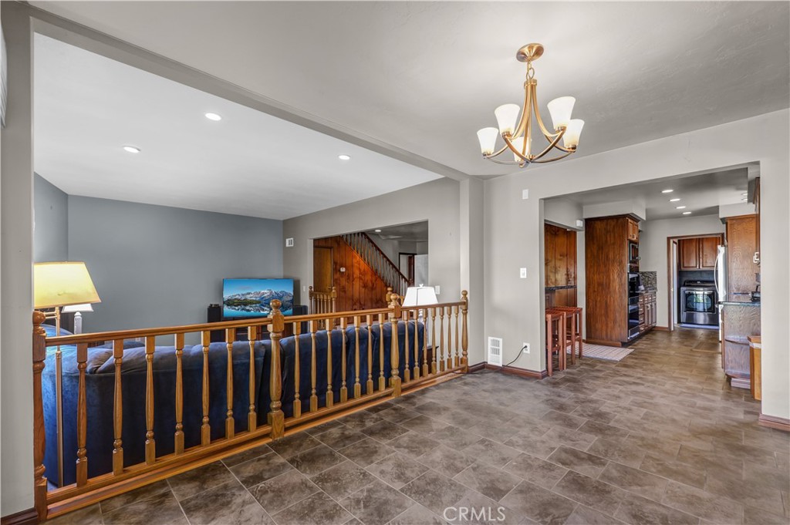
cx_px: 395
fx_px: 329
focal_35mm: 15
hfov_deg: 100.4
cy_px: 262
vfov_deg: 77.2
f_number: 8
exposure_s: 1/10
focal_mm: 15
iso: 500
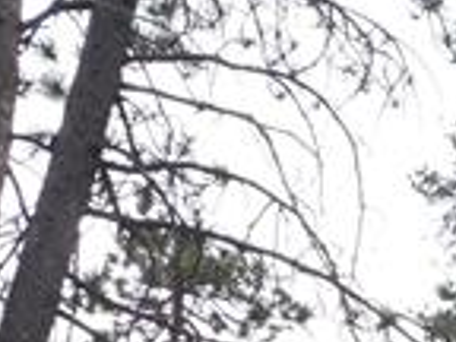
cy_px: 524
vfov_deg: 13.6
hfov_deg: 16.2
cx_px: 823
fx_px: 1344
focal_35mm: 102
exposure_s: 1/800
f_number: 6
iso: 800
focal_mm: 4
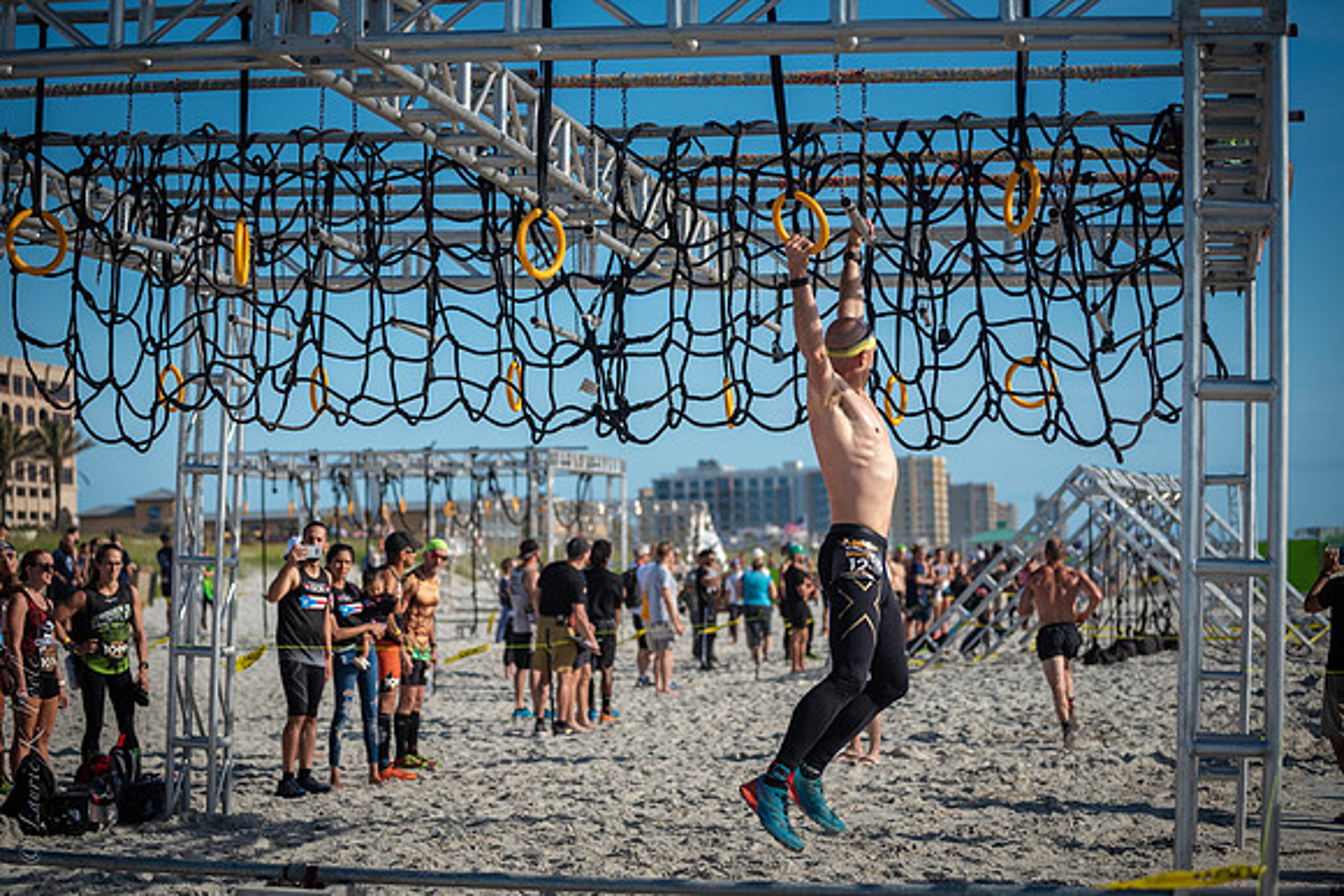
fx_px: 2614
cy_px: 448
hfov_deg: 28.8
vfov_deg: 19.5
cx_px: 672
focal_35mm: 70
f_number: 2.8
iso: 360
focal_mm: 70
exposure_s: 1/4000
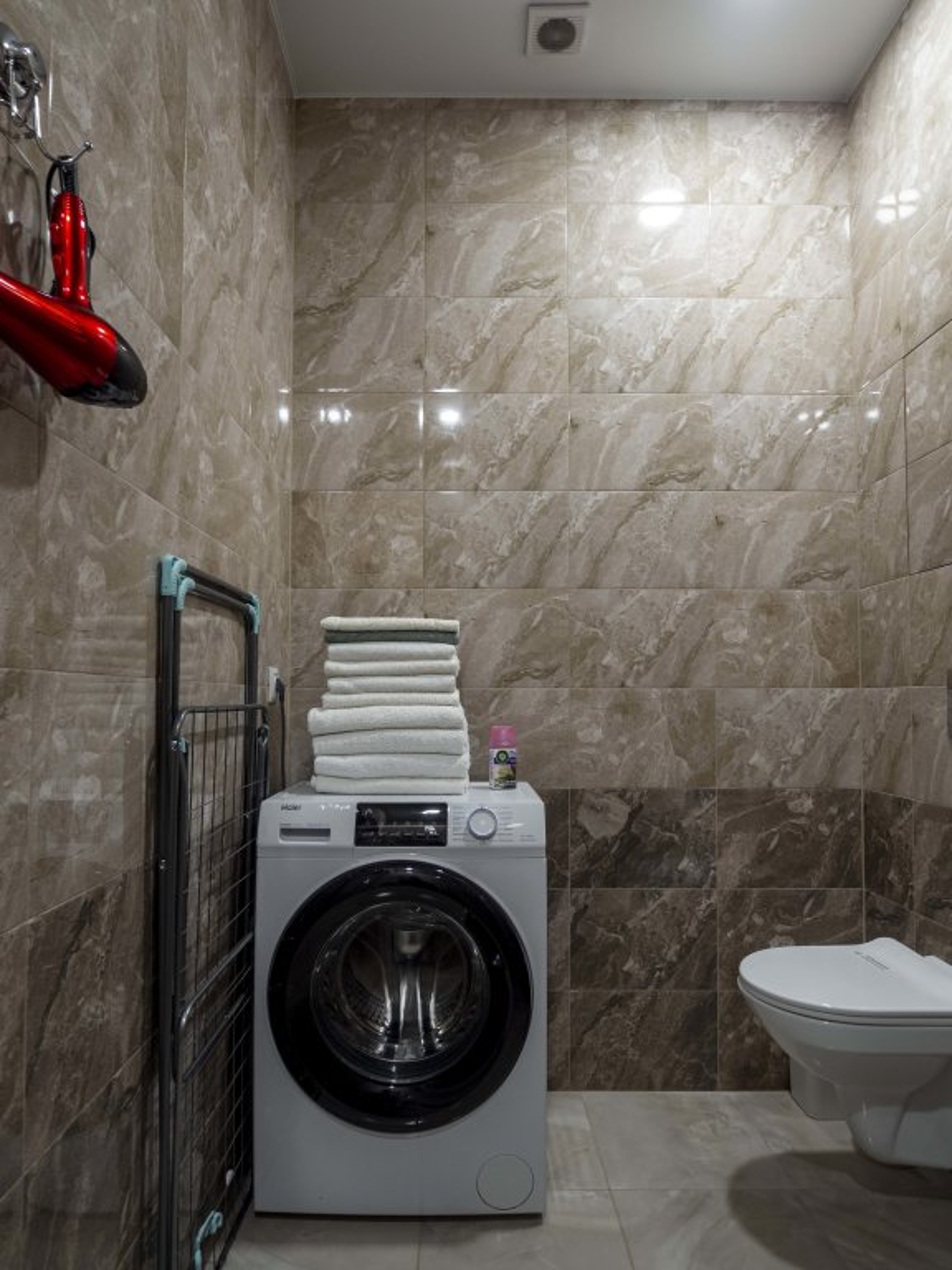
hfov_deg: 71.6
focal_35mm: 18
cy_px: 635
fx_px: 660
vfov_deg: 87.8
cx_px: 476
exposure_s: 1/13
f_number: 4.5
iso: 200
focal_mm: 9
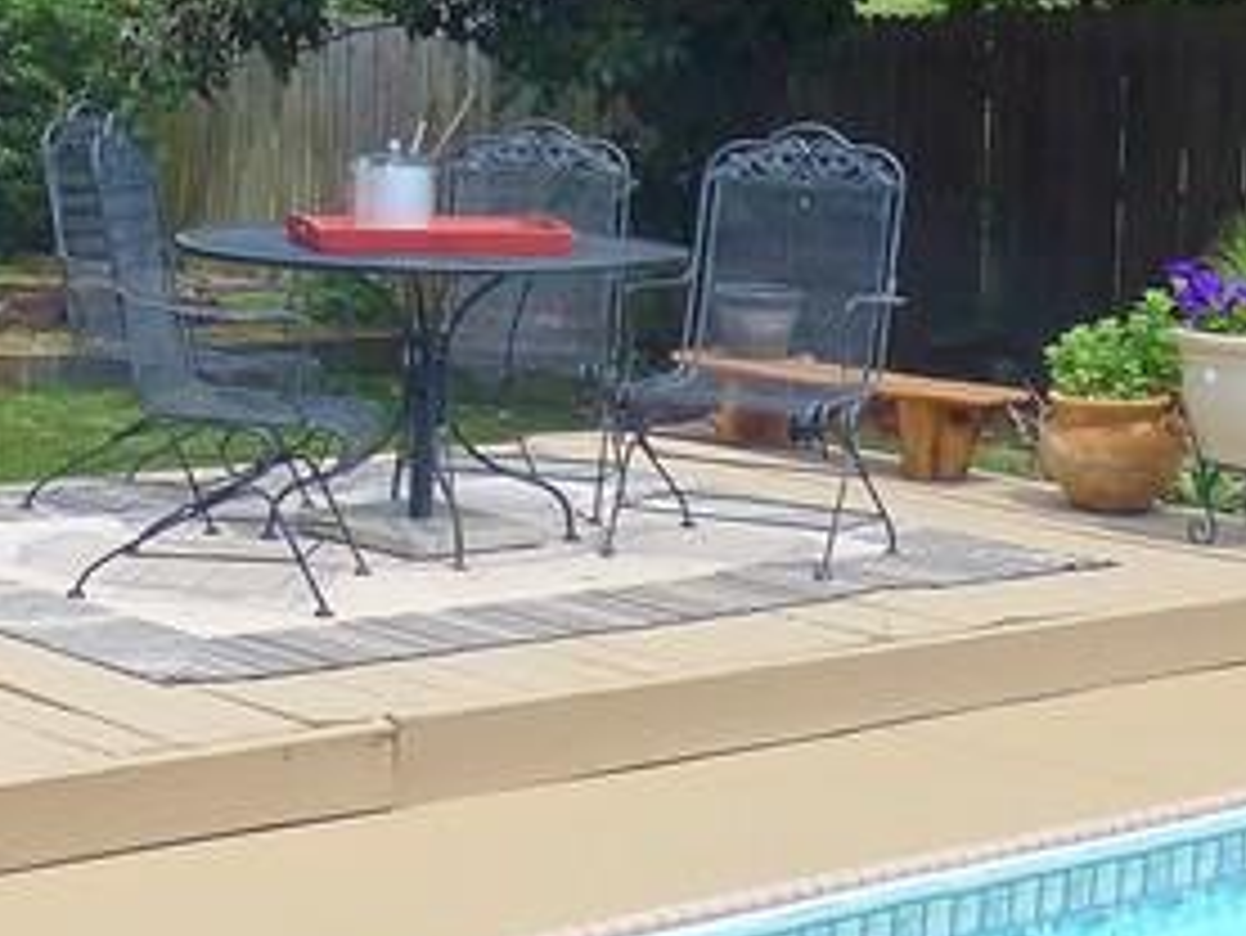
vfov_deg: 19.7
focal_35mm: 74
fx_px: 2665
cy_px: 184
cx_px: -4
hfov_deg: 25.0
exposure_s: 1/800
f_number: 2.8
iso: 100
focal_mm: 3.58
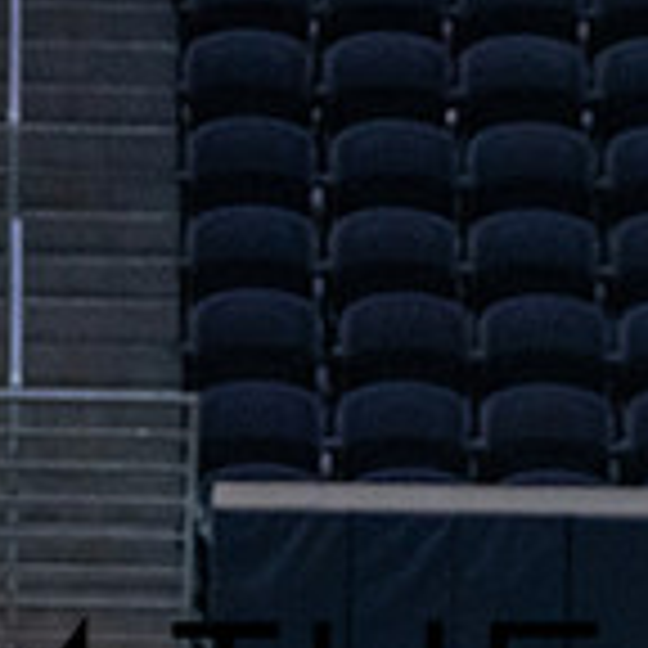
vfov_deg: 1.8
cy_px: 538
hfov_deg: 1.7
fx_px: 21200
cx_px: 901
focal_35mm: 1001
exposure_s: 1/1250
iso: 5000
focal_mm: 200
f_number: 2.8
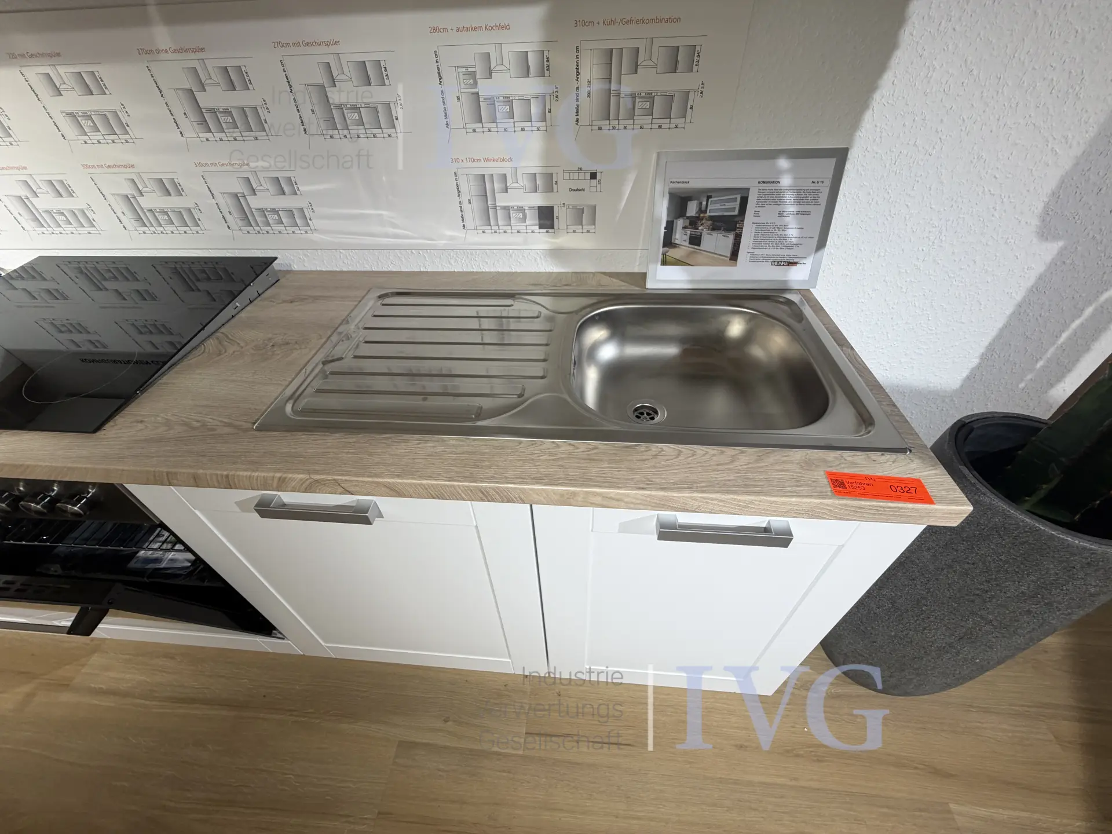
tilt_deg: -40.9
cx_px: 556
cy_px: 417
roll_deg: +3.7
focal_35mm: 14
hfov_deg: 102.1
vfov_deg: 85.7
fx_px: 450
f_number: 2.2
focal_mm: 2.22
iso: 80
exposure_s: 1/100
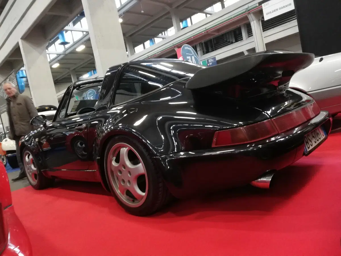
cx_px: 170
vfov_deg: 53.1
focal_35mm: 26
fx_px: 256
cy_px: 128
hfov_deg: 67.3
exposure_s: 1/25
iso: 400
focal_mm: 3.81
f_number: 2.2
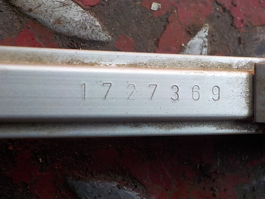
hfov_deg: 42.7
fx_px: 337
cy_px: 91
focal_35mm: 44
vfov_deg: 32.9
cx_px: 161
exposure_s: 1/80
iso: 125
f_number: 3.3
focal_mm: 4.1
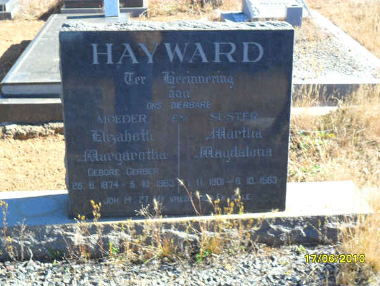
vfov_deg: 28.1
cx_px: 190
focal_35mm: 52
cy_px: 143
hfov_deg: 36.8
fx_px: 571
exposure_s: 1/90
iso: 100
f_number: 5
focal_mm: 9.3
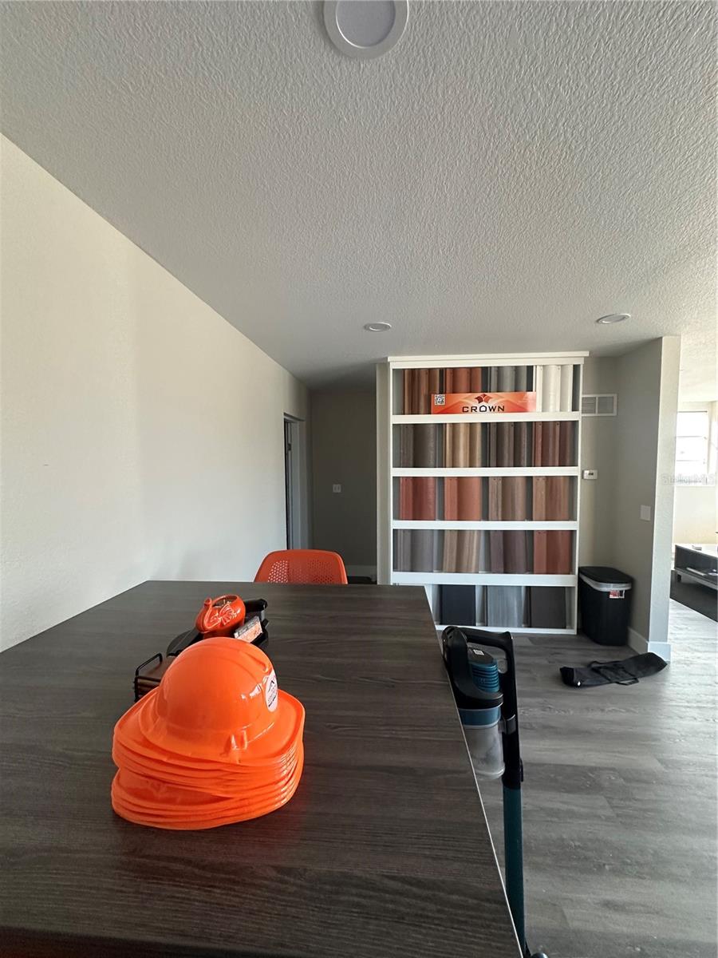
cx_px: 359
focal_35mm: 14
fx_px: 387
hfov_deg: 85.7
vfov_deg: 102.1
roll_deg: -0.8
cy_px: 479
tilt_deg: -1.8
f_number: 2.2
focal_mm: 2.22
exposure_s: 1/60
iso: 320
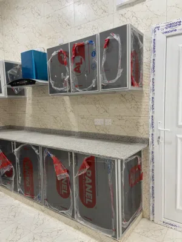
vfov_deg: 67.3
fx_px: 182
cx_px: 91
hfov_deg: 53.1
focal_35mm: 26
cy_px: 121
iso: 80
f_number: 1.8
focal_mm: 4.25
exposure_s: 1/50
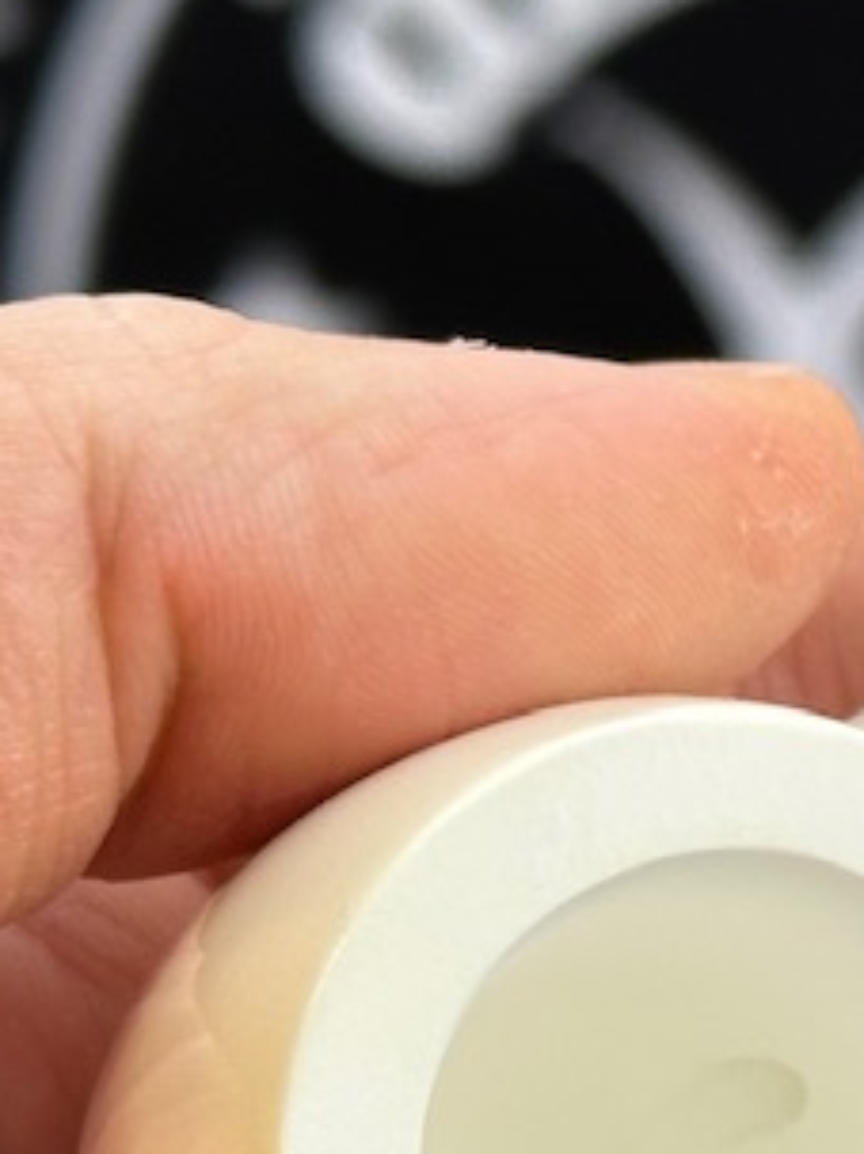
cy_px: 697
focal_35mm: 203
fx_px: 6760
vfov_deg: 9.7
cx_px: 1728
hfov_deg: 7.1
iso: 80
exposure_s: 1/72
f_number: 1.78
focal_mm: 6.86
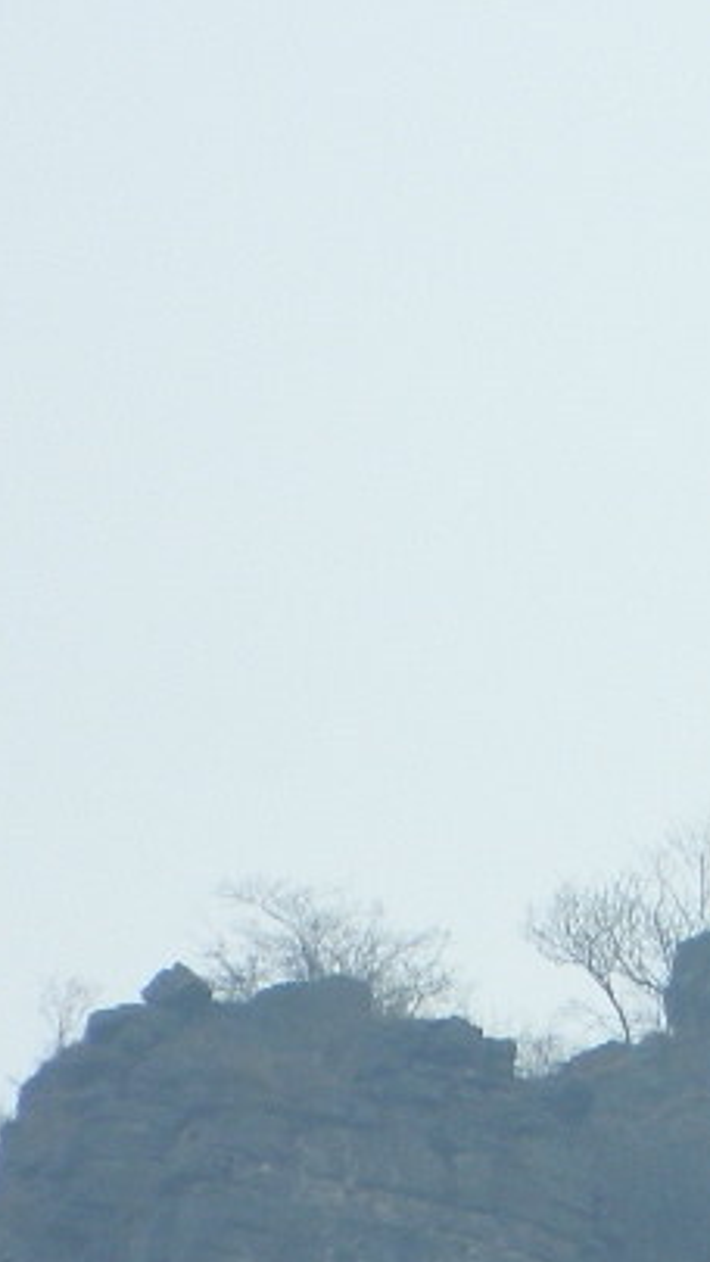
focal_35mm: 1089
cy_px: 795
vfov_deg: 2.0
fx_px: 36425
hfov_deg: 1.1
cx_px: 1355
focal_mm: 71.2
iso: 80
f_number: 5.7
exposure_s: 1/160
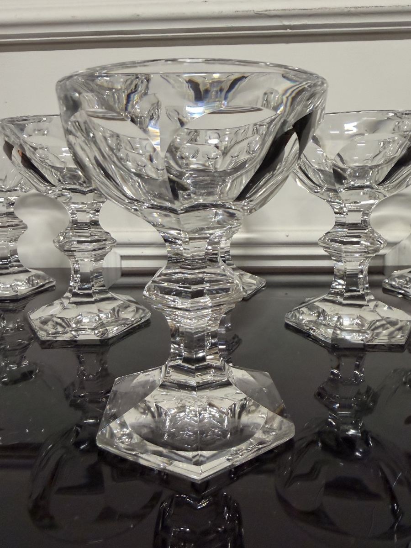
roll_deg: +0.4
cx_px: 206
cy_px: 274
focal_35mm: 26
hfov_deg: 53.1
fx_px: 412
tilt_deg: -8.7
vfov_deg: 67.3
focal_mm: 2.22
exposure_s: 1/50
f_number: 2.2
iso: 250
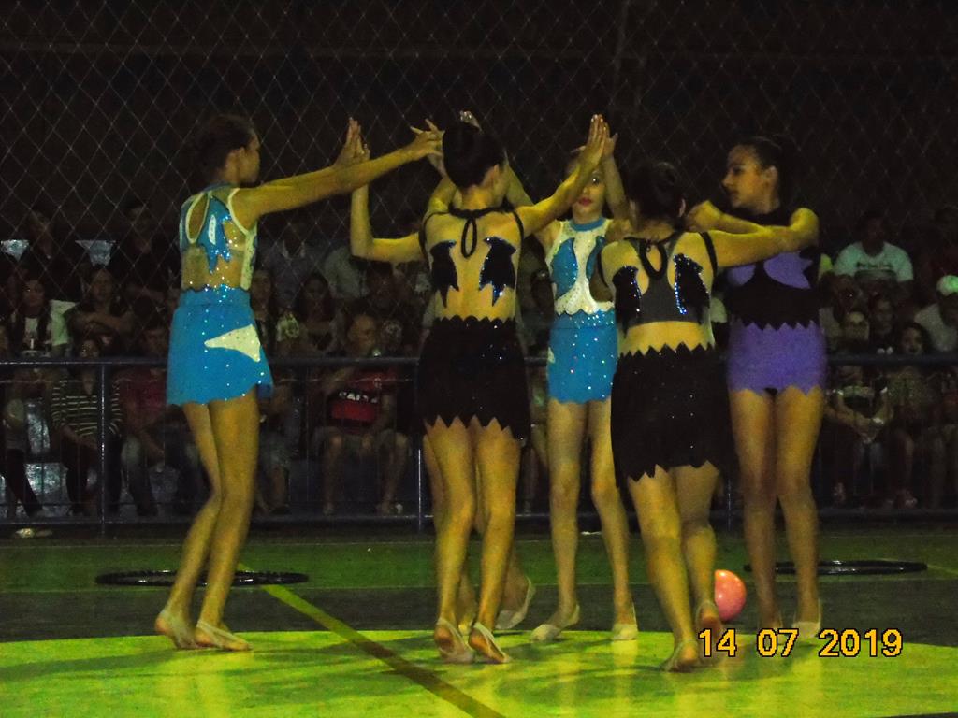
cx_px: 479
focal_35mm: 124
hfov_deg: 15.9
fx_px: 3432
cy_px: 359
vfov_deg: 12.0
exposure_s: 1/60
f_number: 4.6
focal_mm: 22
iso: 1600
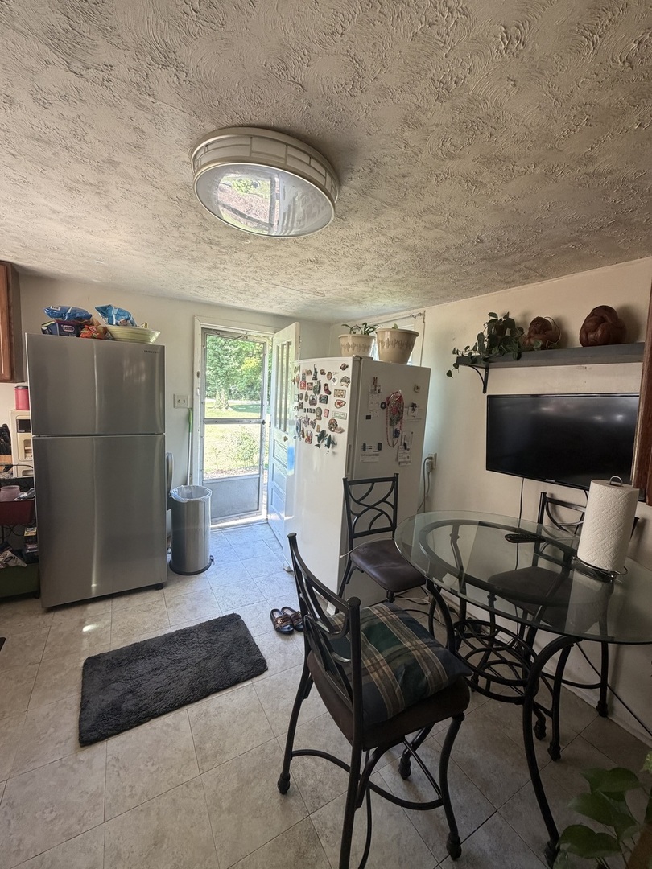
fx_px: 352
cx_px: 326
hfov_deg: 85.7
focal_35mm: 14
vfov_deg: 102.1
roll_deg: -4.0
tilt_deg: -6.6
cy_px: 434
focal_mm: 2.22
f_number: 2.2
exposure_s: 1/121
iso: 250
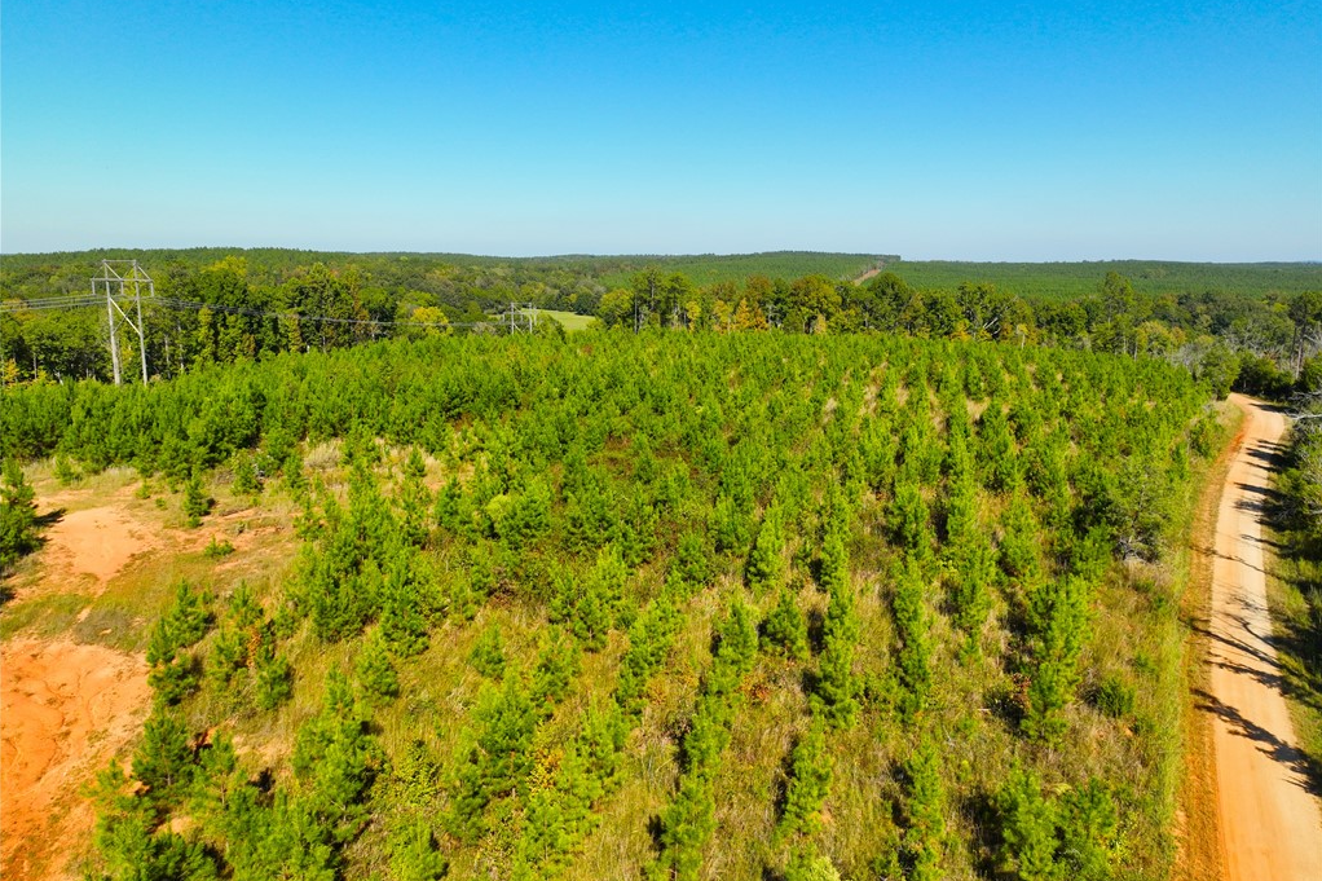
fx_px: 918
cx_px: 661
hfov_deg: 71.5
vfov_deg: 51.2
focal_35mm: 25
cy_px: 417
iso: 100
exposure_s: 1/200
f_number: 2.8
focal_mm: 12.29
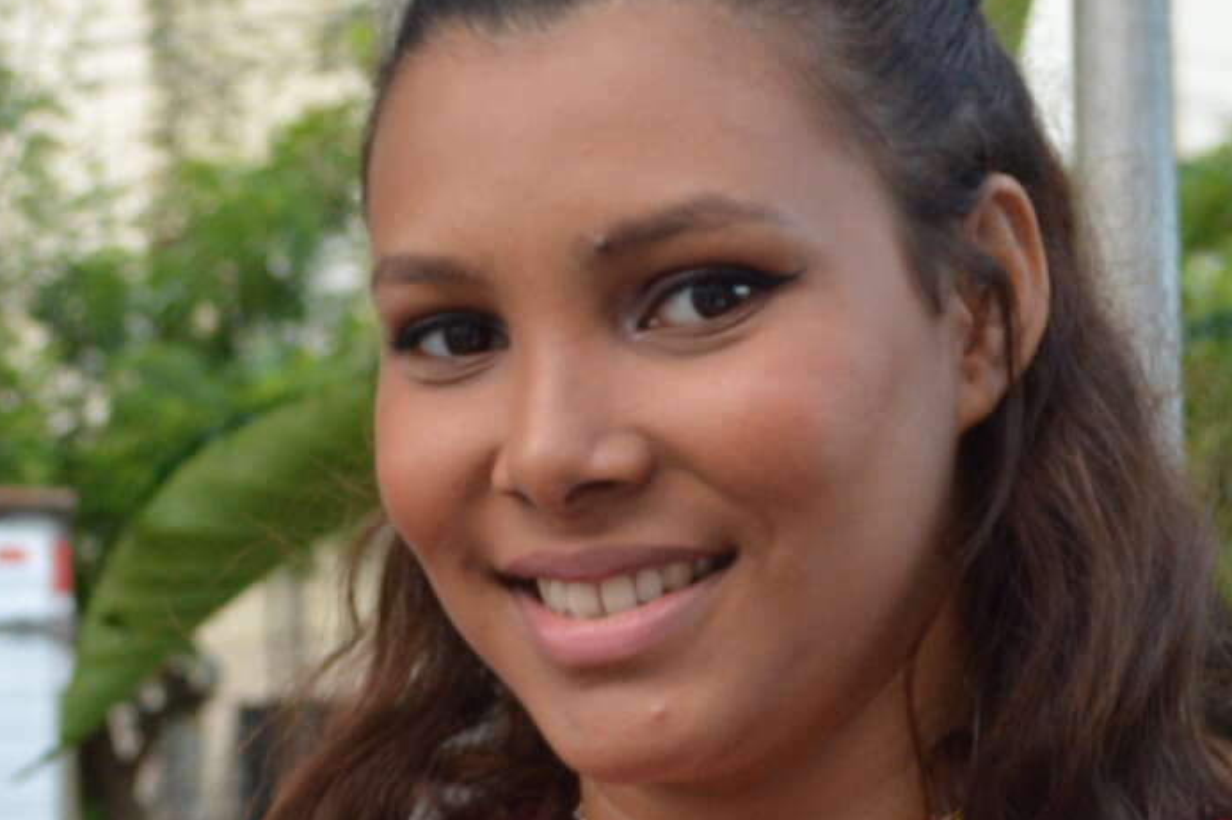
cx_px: 580
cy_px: 1286
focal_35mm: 144
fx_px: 4924
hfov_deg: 14.3
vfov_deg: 9.2
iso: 400
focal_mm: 26
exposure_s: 1/100
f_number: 5
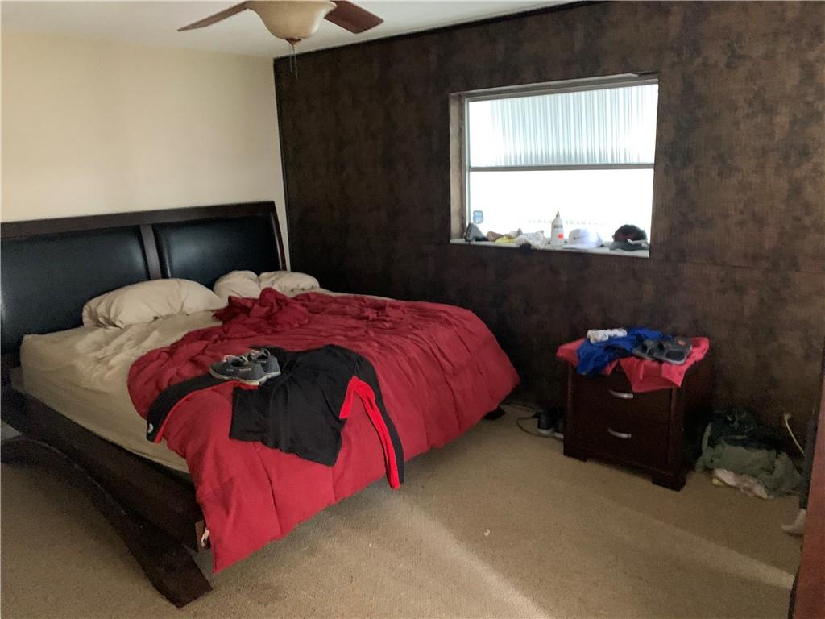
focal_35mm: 26
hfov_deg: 67.3
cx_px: 412
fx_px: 620
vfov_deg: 53.1
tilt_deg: -12.2
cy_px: 310
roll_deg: +0.6
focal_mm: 4.25
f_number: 1.8
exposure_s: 1/29
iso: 800
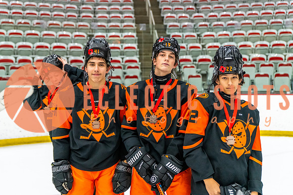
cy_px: 98
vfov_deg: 29.3
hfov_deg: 42.7
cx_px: 146
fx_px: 374
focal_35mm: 46
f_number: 2.8
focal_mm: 46
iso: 4000
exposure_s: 1/640
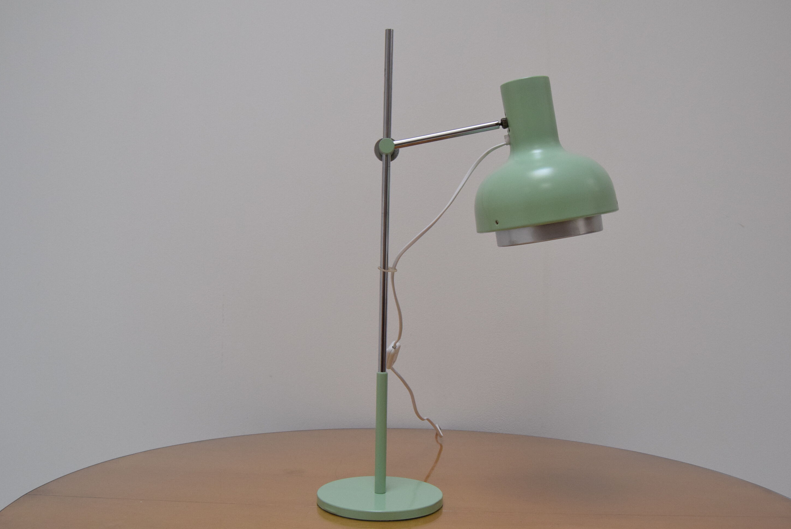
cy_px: 266
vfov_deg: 37.4
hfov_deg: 53.7
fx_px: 781
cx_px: 386
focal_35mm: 36
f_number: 6.3
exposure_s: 1/160
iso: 1600
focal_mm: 23
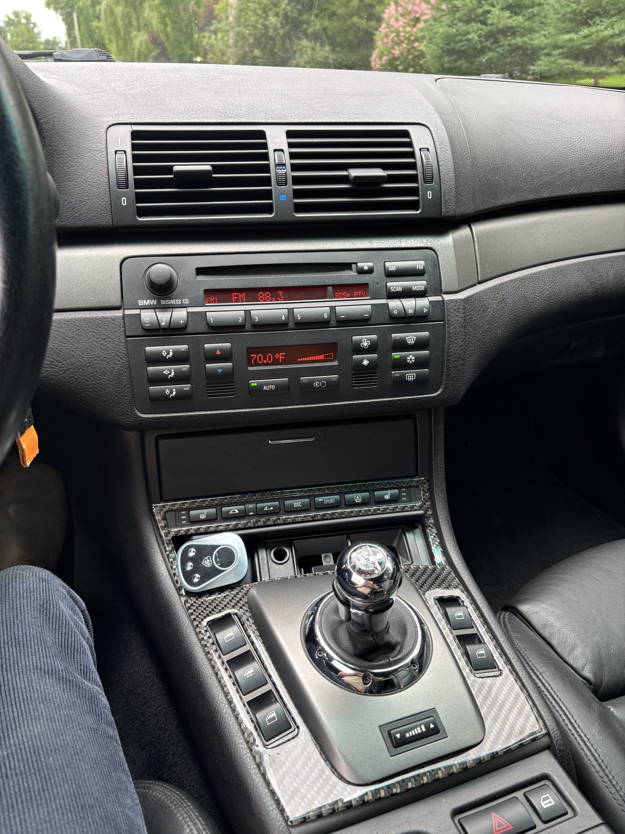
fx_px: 626
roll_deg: +0.6
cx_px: 312
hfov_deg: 53.1
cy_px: 417
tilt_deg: -27.5
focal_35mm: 26
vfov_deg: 67.3
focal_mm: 5.96
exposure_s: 1/121
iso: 100
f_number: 1.6
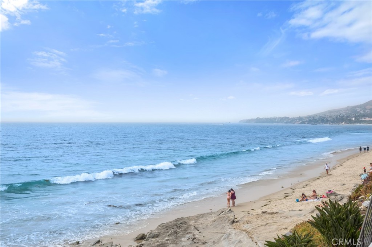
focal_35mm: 35
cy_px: 124
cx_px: 186
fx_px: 361
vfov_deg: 37.8
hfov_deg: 54.5
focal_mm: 35
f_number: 10
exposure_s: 1/200
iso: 80
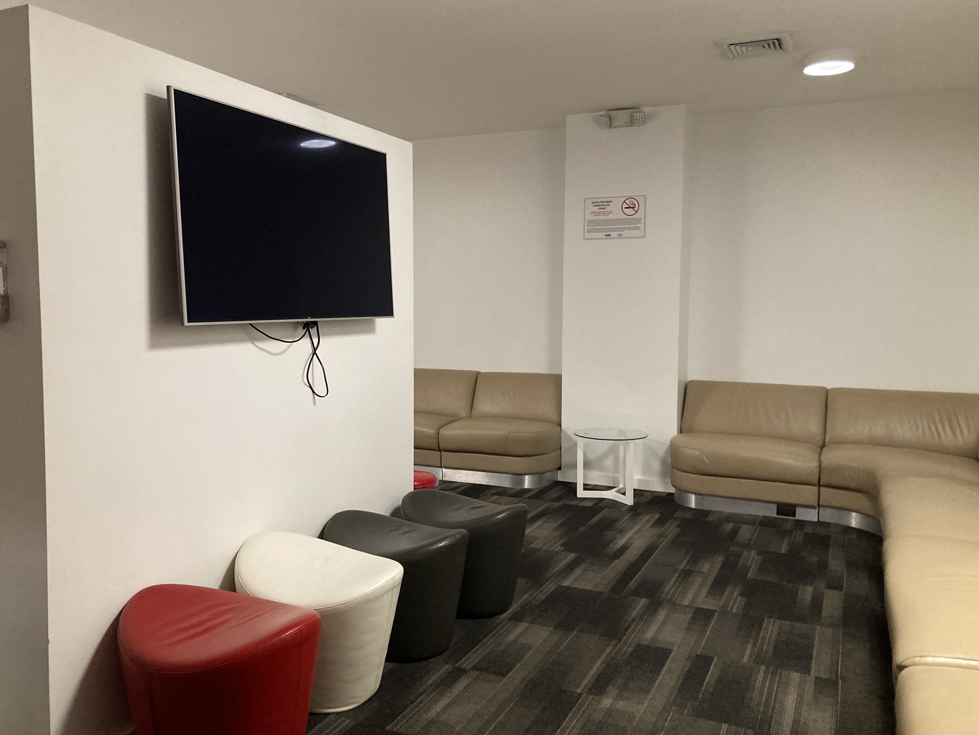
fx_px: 820
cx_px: 484
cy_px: 362
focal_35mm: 29
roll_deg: -0.3
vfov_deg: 48.2
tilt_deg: -3.1
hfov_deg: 61.7
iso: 250
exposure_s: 1/40
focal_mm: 3.99
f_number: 1.8
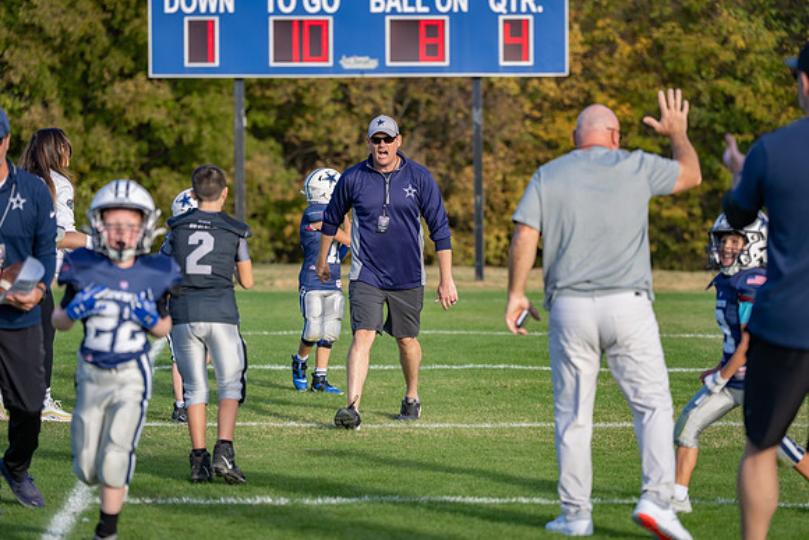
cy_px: 270
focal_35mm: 141
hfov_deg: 14.5
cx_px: 404
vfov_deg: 9.7
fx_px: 3170
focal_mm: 135
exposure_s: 1/1250
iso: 160
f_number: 2.8
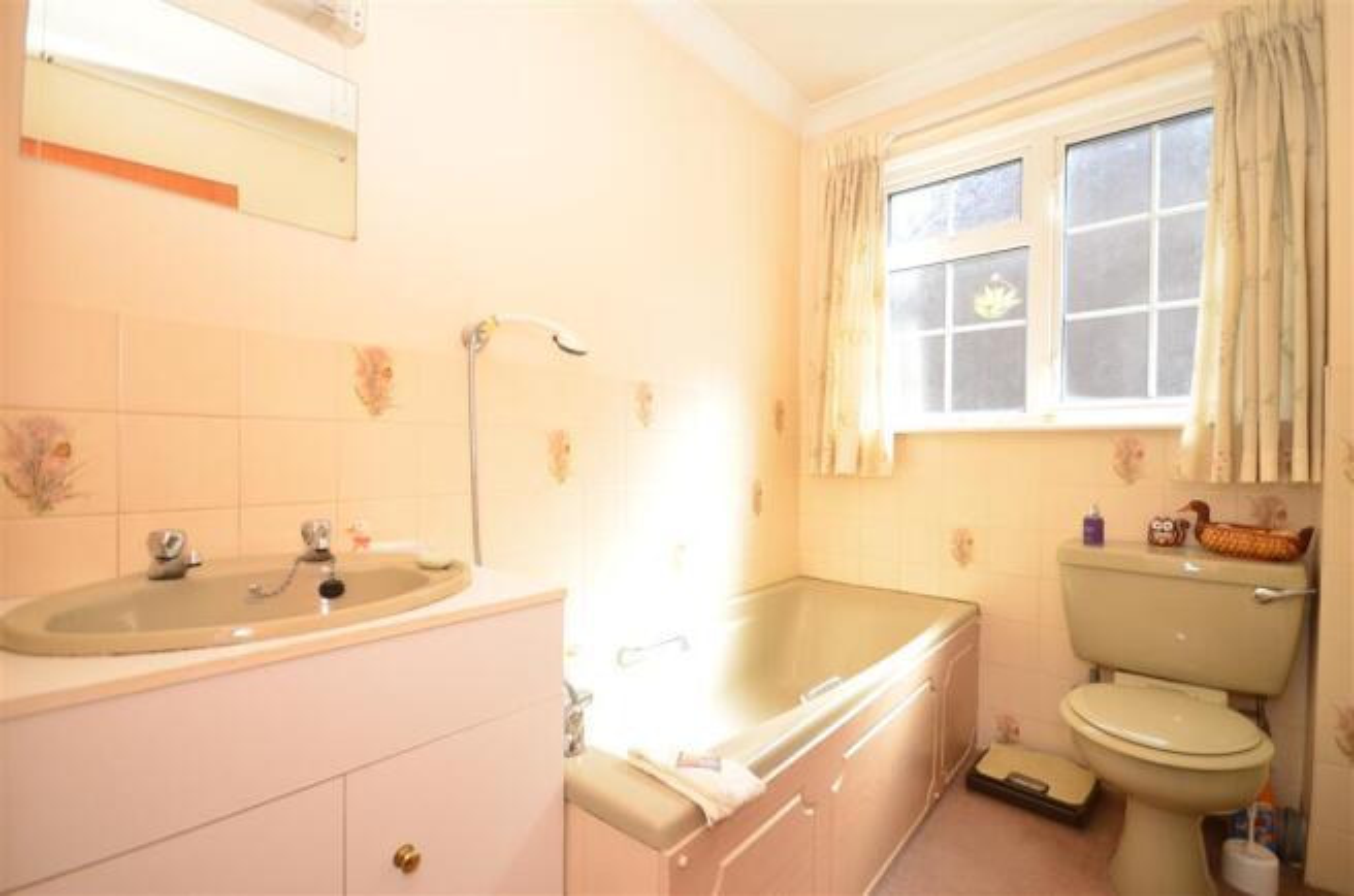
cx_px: 677
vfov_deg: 71.8
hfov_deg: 95.1
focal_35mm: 16
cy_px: 448
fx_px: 619
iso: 200
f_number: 5
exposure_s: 1/60
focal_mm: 11
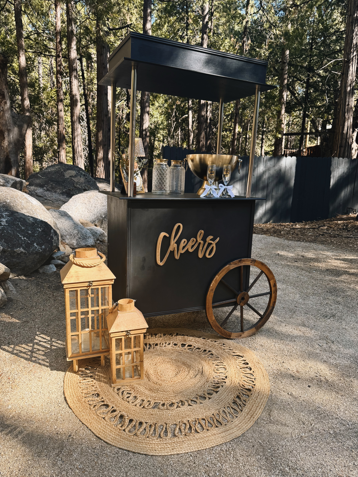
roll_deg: -1.4
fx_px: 331
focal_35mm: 24
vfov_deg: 71.6
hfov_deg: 56.8
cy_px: 238
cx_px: 179
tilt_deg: -9.1
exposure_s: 1/501
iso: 100
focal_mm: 6.76
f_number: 1.78
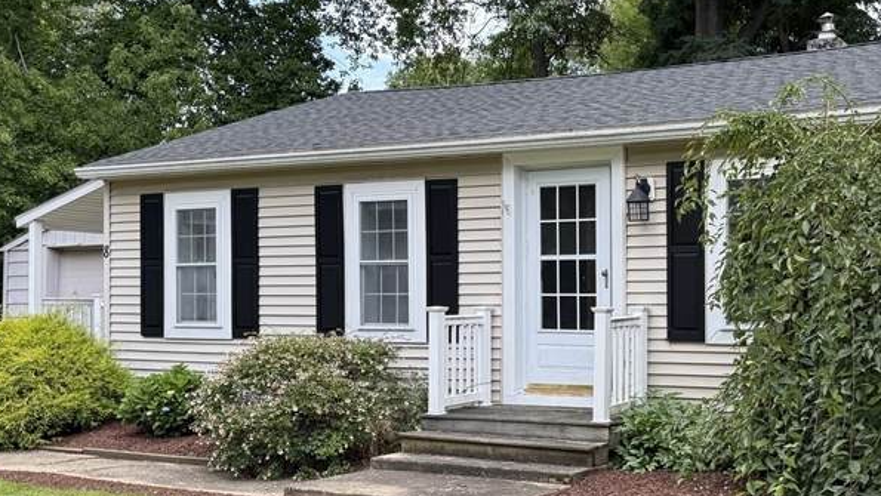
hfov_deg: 43.9
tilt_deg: +0.9
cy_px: 314
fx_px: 1051
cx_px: 668
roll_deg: +0.8
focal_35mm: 45
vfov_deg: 26.4
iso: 100
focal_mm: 6.76
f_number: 1.78
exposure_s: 1/497
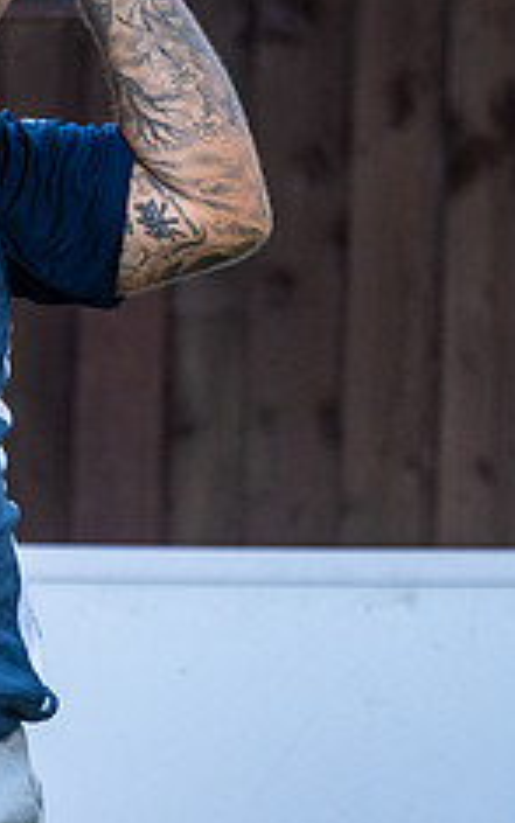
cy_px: 156
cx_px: -452
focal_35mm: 1133
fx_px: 25428
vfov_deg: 1.9
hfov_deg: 1.2
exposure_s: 1/320
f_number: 4
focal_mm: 300
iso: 640
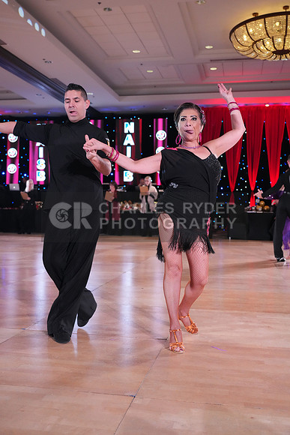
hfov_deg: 35.1
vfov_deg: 50.7
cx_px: 145
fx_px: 459
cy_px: 218
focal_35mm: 38
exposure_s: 1/400
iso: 5000
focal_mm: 38
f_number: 4
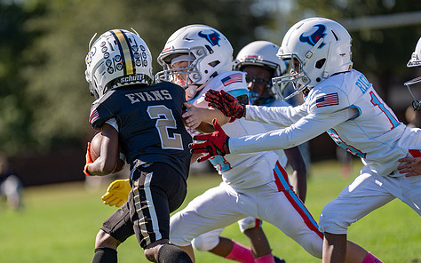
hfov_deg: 7.1
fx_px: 3395
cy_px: 153
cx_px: 135
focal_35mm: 296
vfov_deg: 4.4
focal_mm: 200
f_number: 2.8
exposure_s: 1/2000
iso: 100
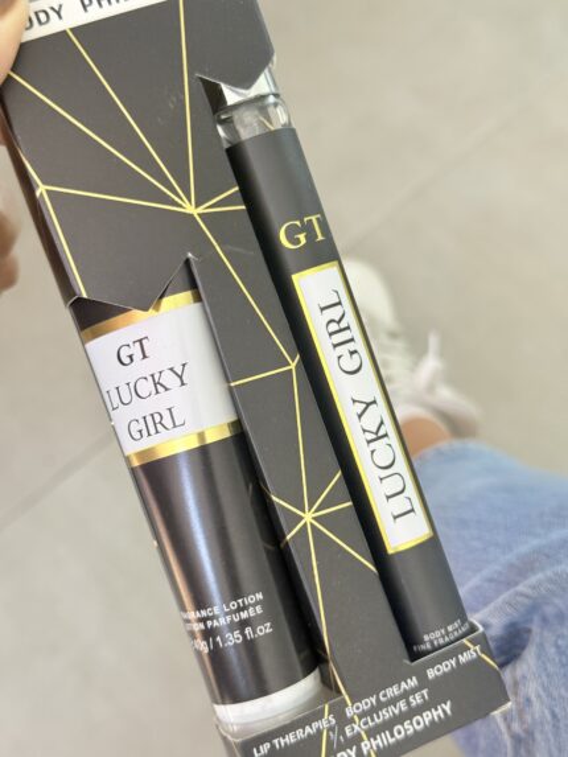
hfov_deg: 30.3
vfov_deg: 39.6
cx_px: 284
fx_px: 1050
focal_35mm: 48
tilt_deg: -64.0
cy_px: 378
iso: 200
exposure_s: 1/40
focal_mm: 6.76
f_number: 1.78
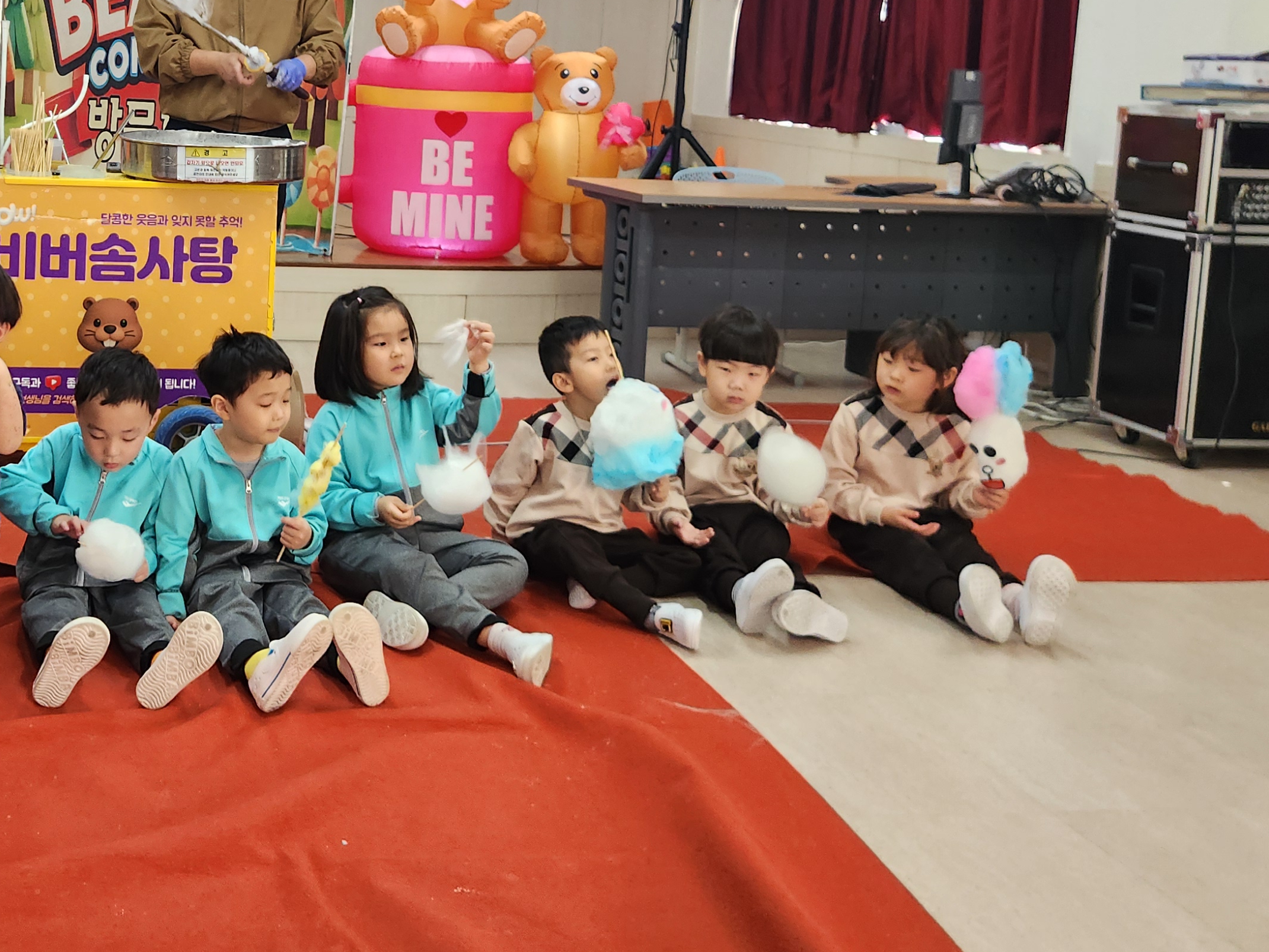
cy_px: 189
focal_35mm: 43
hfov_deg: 41.7
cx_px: 229
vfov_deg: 32.7
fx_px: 1576
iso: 160
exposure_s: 1/120
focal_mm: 5.4
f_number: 1.8
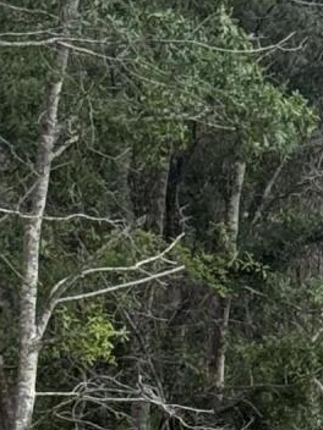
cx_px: 848
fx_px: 3396
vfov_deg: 6.9
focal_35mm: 273
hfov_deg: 5.2
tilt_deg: -4.3
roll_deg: +0.0
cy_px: 935
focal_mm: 6.76
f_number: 1.78
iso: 100
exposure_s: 1/1931
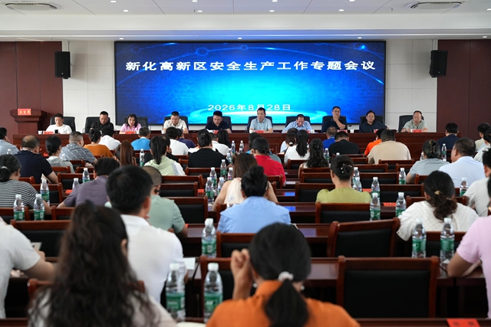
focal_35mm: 53
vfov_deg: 25.4
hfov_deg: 37.3
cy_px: 164
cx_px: 246
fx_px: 727
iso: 640
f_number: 4
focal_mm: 53.3
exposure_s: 1/160
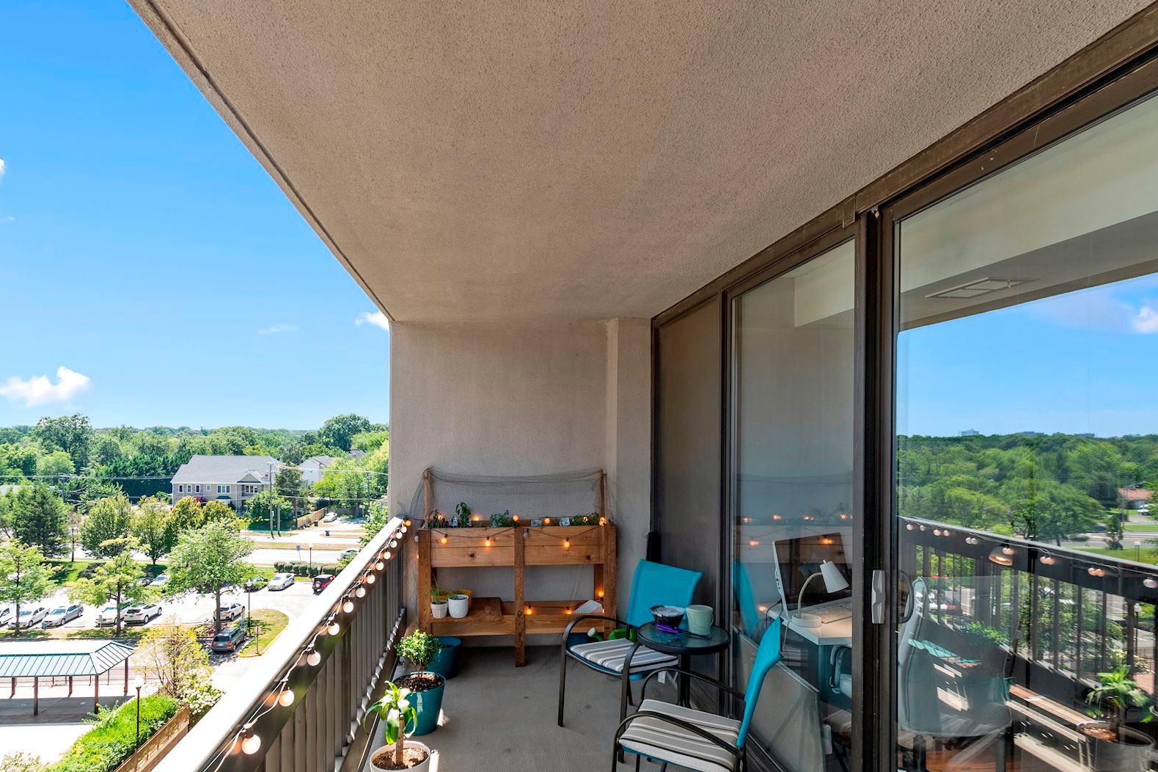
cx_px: 529
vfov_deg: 64.0
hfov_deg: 86.7
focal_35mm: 19
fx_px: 611
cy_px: 463
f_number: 8
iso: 200
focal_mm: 10
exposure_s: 1/40
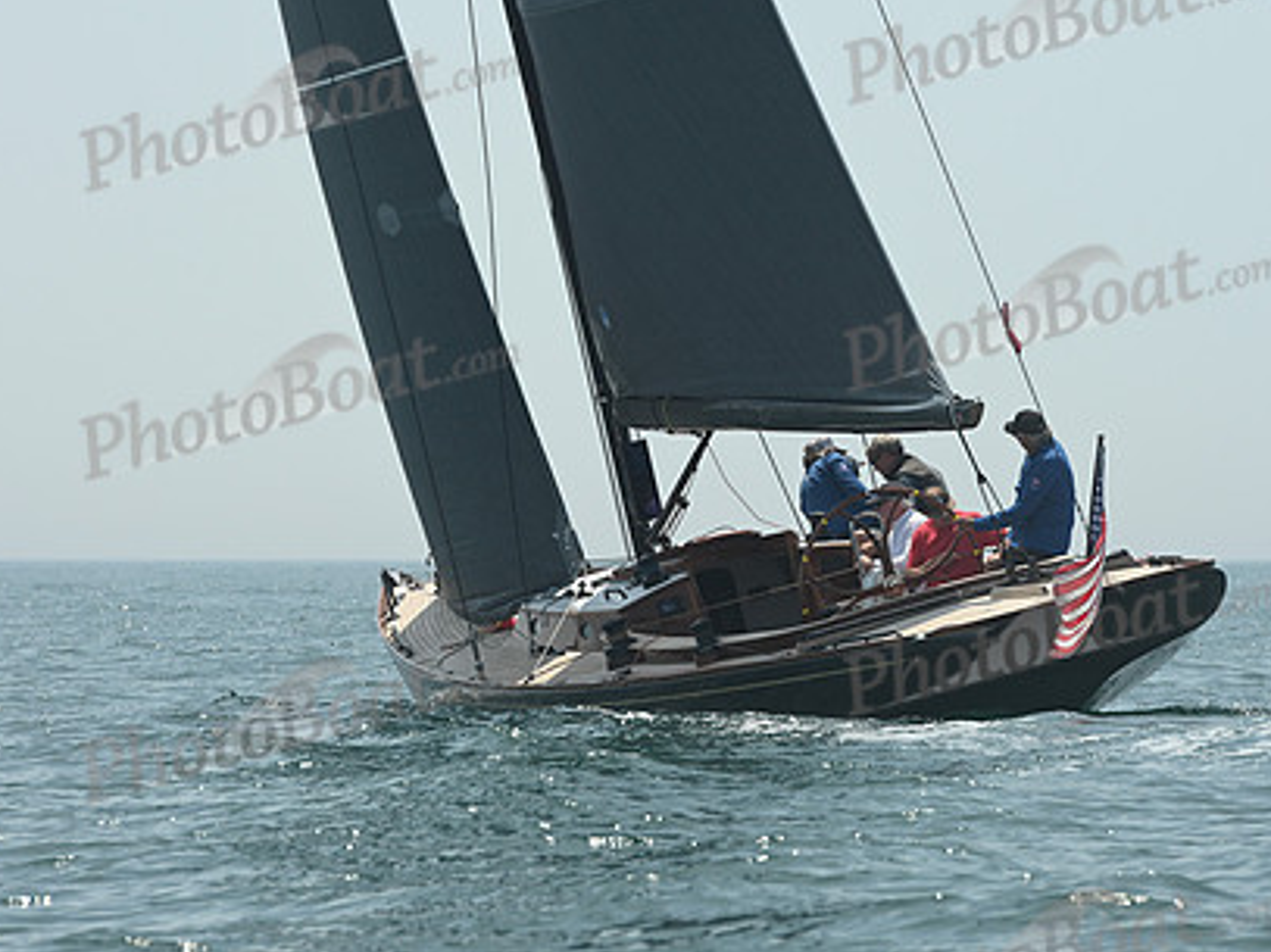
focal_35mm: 274
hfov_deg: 7.2
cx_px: 684
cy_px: 517
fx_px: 10058
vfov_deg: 5.4
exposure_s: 1/1250
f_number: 8
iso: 320
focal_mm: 200
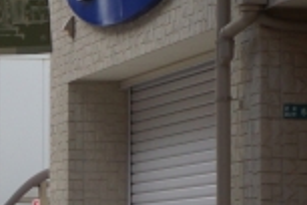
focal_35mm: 235
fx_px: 2004
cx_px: -375
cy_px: 102
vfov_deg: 5.8
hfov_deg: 8.2
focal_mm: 24
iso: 200
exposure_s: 1/250
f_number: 5
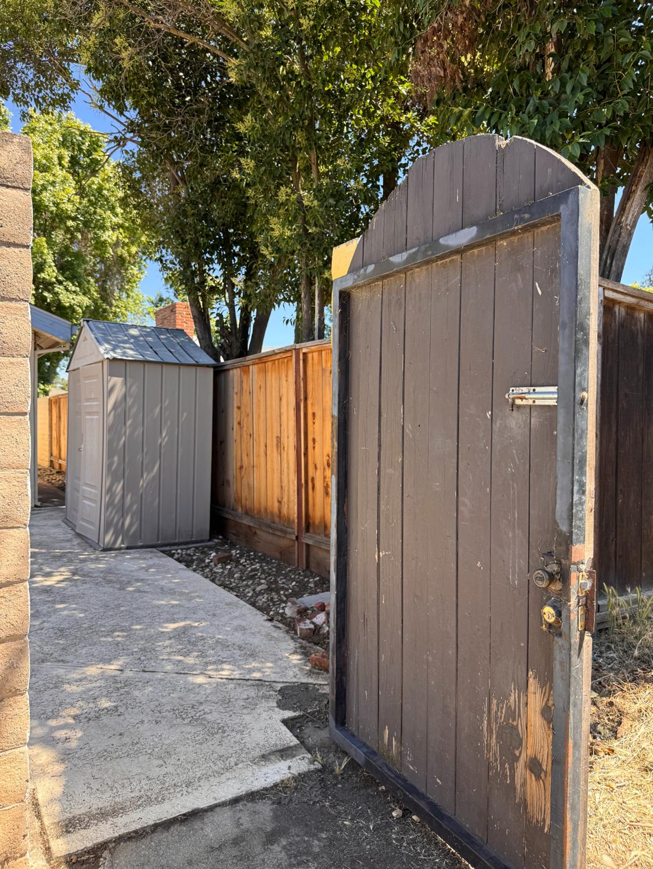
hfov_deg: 56.8
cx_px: 326
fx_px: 603
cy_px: 434
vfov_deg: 71.6
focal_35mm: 24
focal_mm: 6.76
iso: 80
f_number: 1.78
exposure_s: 1/639
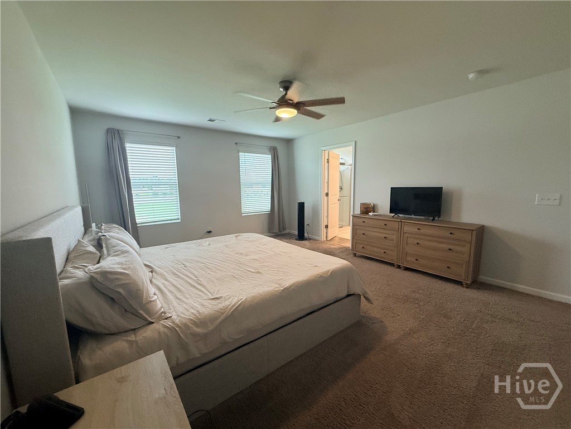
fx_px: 231
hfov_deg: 102.1
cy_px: 214
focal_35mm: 14
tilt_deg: -7.4
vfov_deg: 85.7
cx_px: 286
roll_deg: +0.9
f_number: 2.2
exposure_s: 1/120
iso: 320
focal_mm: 2.22
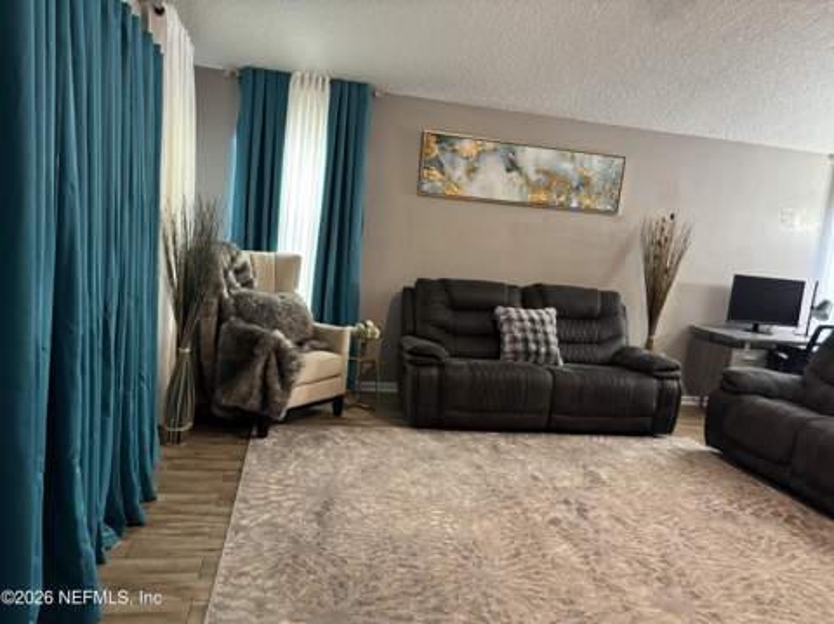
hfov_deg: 67.4
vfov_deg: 53.0
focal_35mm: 26
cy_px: 312
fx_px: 626
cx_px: 417
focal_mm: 5.96
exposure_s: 1/40
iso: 500
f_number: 1.6
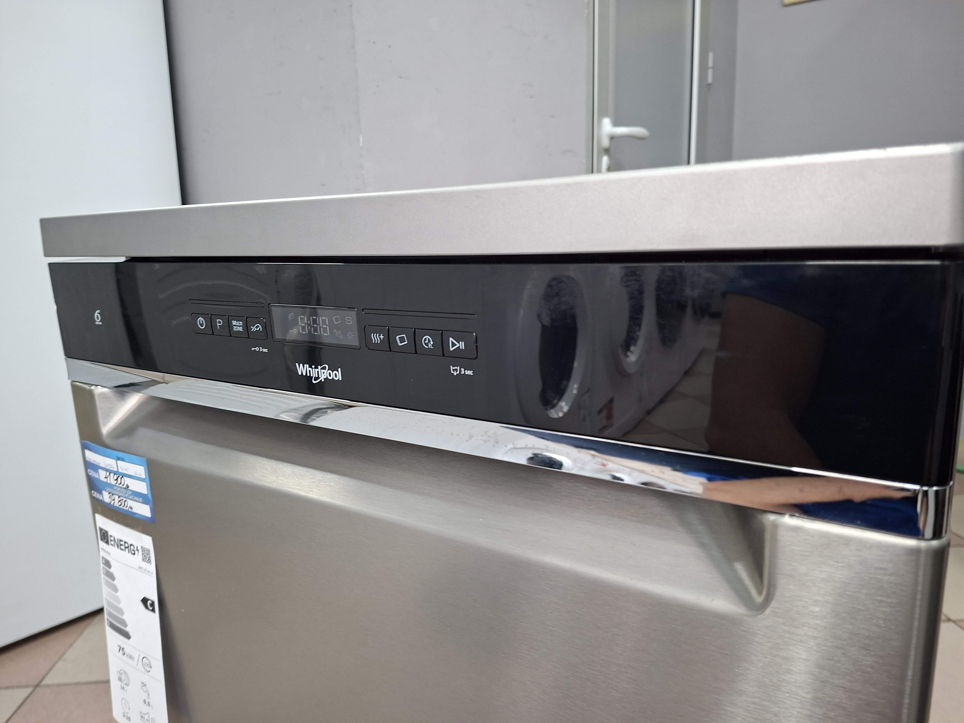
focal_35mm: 23
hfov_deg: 73.9
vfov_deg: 58.9
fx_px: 641
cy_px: 362
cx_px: 482
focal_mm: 5.54
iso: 250
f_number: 1.8
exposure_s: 1/33
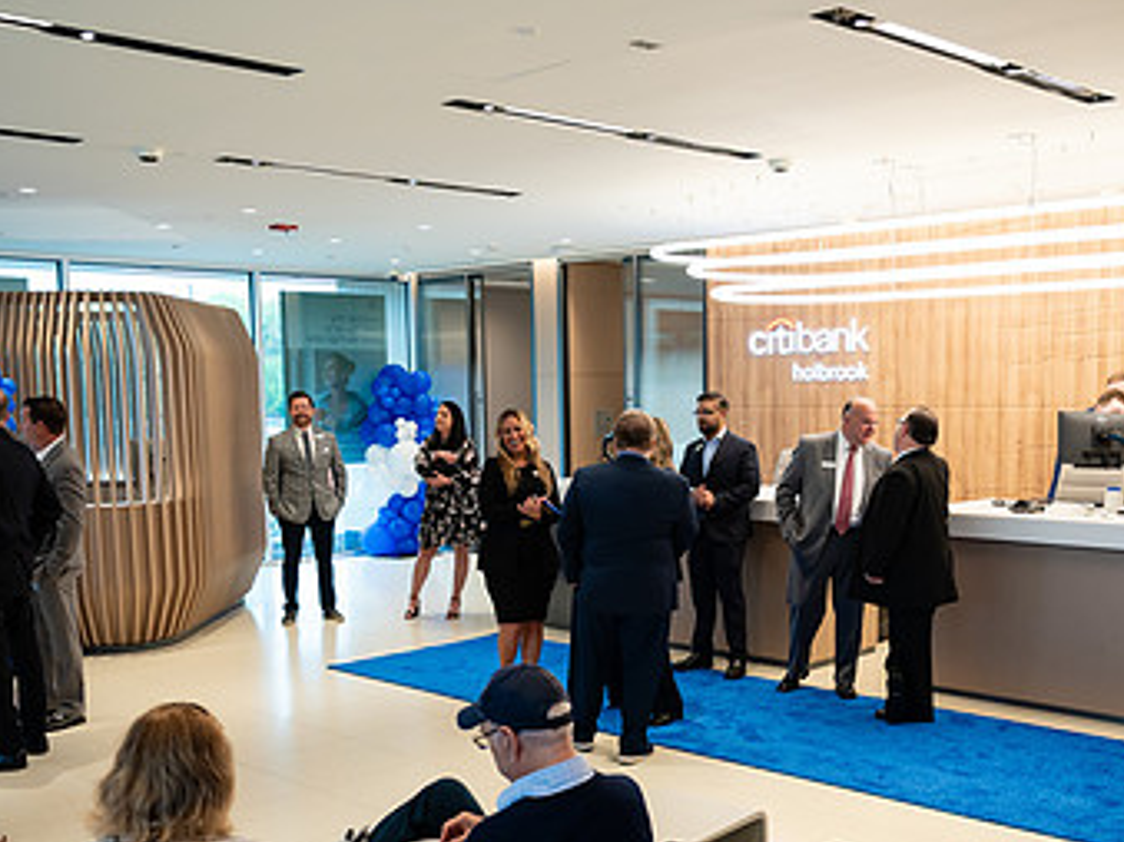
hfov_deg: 44.7
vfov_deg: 34.1
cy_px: 554
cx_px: 630
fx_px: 1363
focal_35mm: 42
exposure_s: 1/200
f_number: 3.2
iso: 640
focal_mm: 25
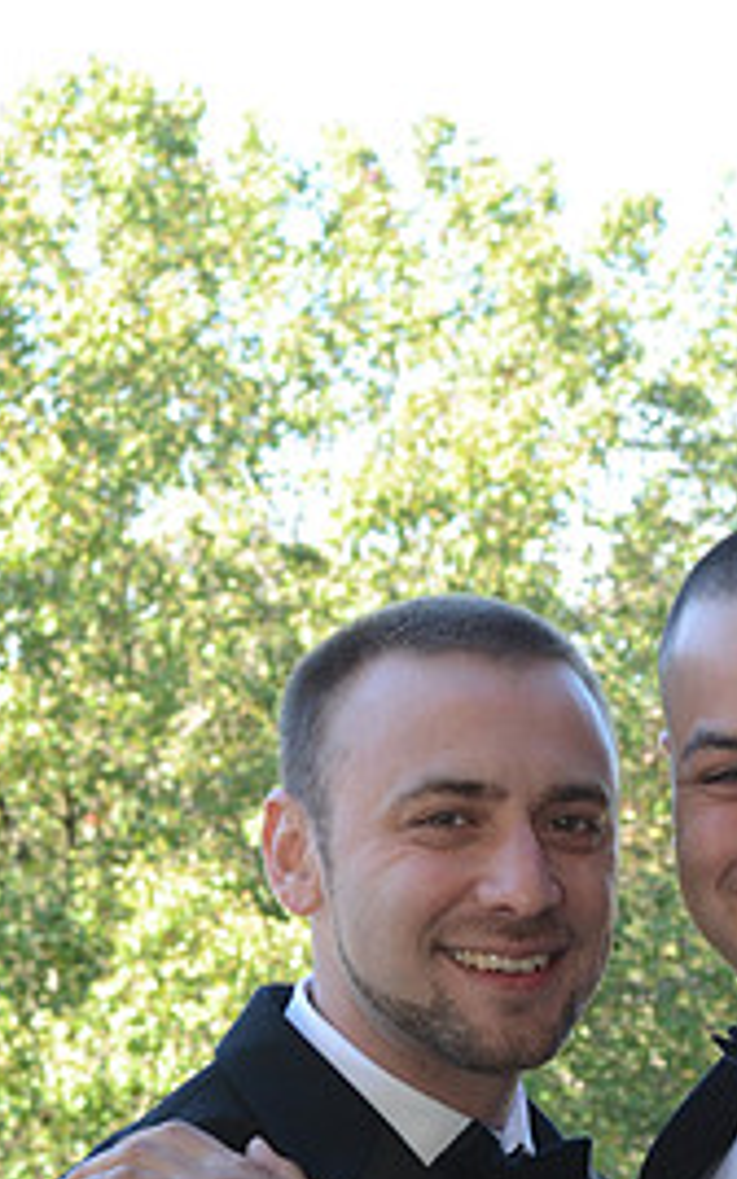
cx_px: 601
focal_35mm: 158
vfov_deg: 13.1
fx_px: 5080
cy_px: 1179
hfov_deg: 8.3
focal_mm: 48
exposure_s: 1/160
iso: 800
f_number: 9
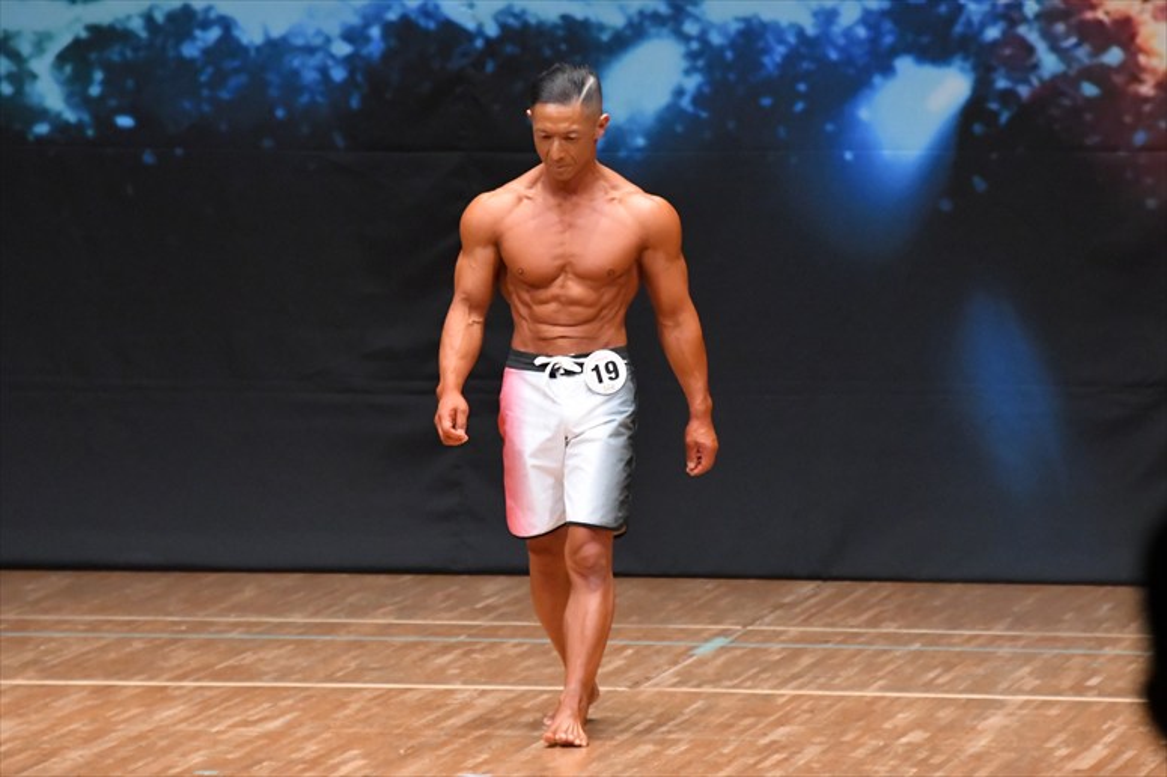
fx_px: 11178
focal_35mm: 345
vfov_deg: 4.0
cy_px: 388
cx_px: 584
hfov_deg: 6.0
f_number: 5.6
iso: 8000
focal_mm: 230
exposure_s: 1/400
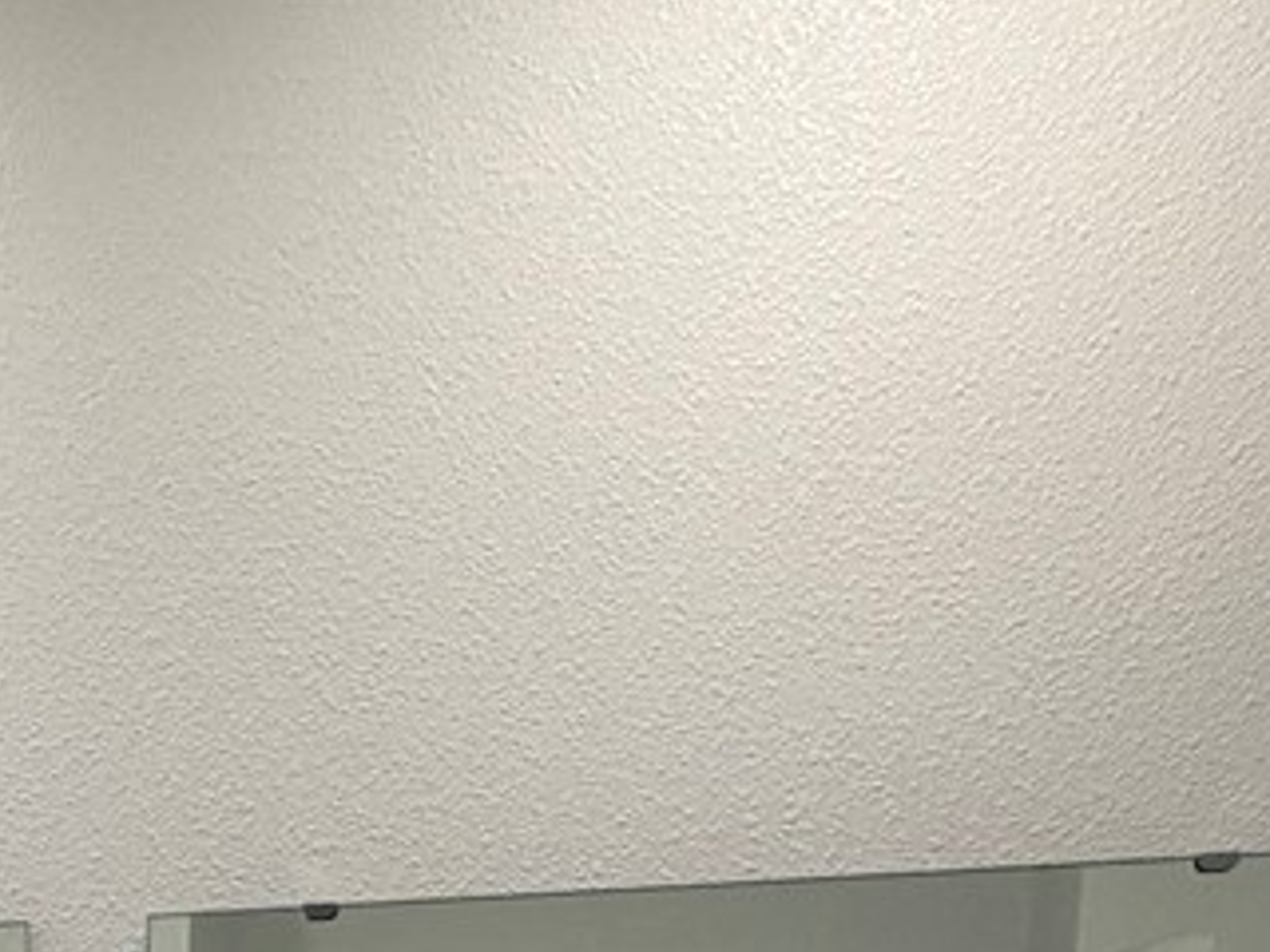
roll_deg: -0.1
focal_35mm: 70
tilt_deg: -10.6
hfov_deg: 25.3
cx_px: -198
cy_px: 1884
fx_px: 2568
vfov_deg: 16.3
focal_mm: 2.22
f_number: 2.2
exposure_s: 1/120
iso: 125
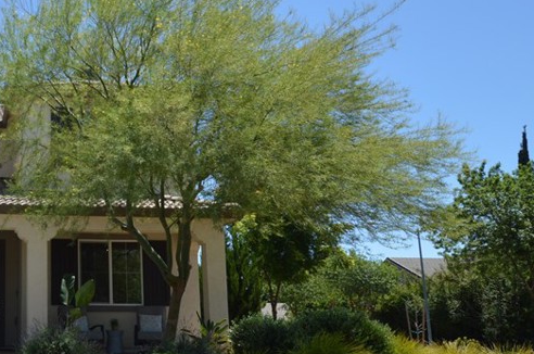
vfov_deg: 26.9
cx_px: 13
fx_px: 740
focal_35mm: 50
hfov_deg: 36.1
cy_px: 176
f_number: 8
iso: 100
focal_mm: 16
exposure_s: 1/250
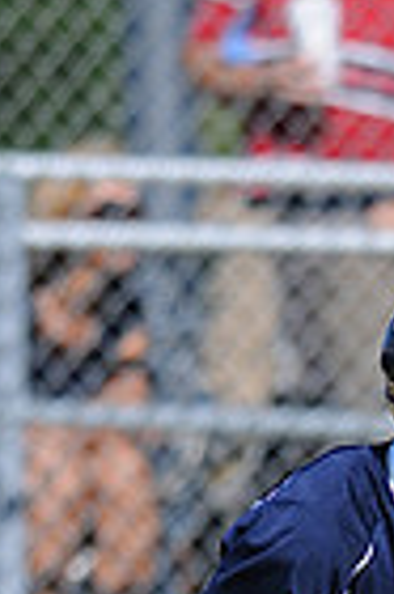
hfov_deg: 0.9
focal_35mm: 1444
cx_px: 566
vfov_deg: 1.4
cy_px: 861
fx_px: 23763
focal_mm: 300
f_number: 4
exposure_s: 1/1600
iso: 200
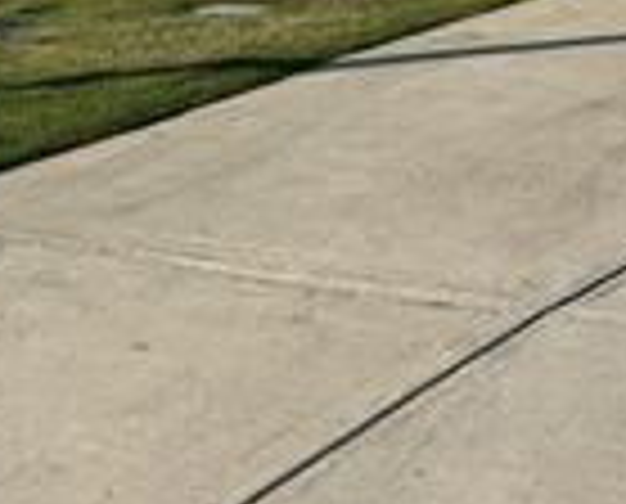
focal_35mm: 84
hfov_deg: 21.0
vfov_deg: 16.4
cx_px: 770
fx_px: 1561
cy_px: -290
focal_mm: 6.76
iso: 80
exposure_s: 1/7092
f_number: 1.78
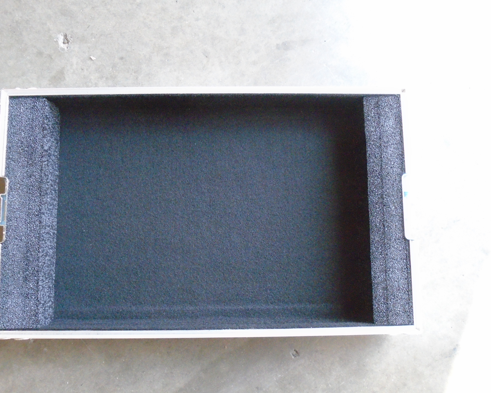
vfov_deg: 51.5
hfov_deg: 62.1
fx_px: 407
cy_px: 202
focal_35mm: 28
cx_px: 224
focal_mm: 4.6
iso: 800
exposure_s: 1/80
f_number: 3.2
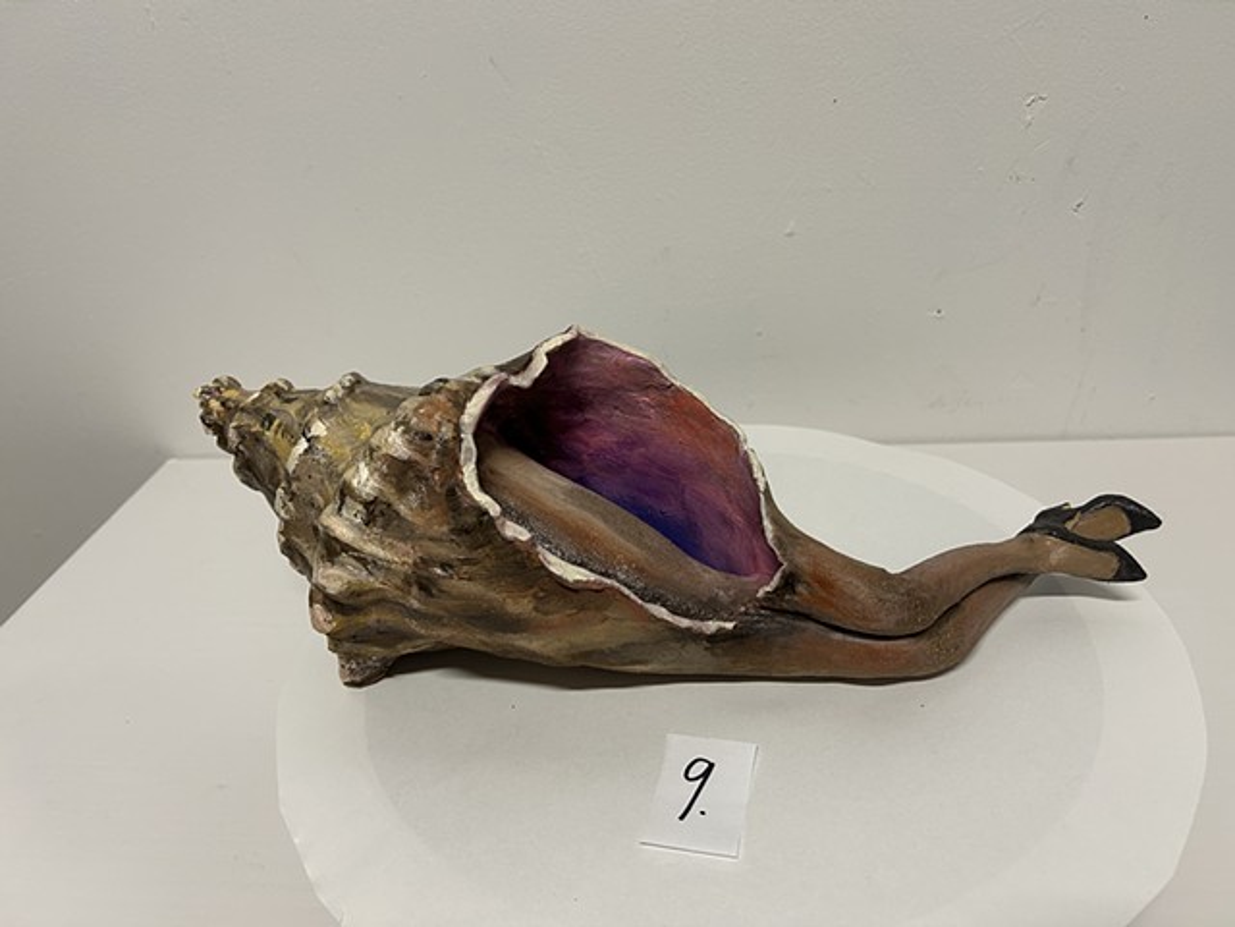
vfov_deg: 53.1
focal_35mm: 26
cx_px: 618
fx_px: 928
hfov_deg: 67.3
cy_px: 464
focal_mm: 5.7
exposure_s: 1/60
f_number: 1.5
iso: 125
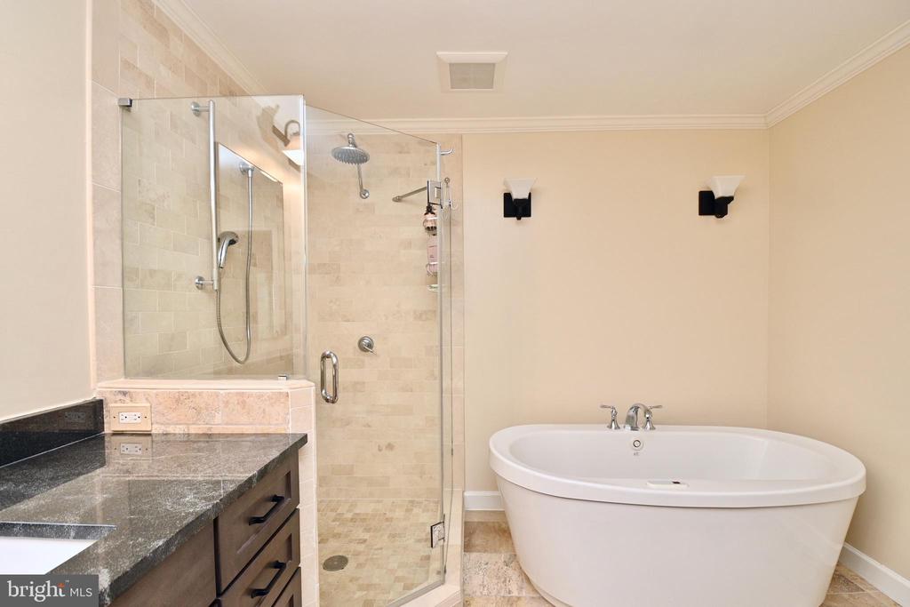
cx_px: 455
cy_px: 304
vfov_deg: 77.3
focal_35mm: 15
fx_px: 379
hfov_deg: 100.4
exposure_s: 1/13
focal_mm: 10
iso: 320
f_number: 7.1
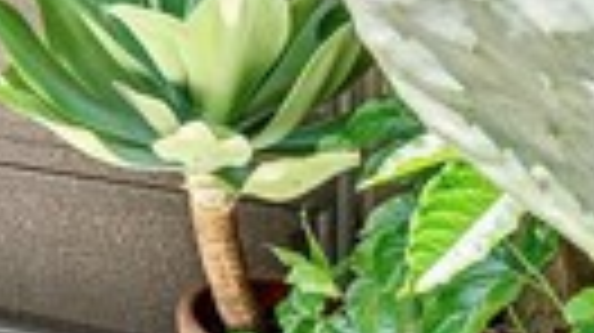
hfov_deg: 19.6
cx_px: -459
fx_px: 1291
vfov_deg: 13.6
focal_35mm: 82
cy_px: -198
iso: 100
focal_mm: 16.2
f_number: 13
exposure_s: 1/10
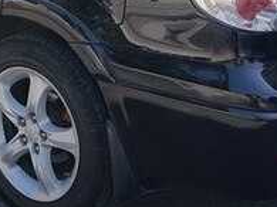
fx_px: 704
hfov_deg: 21.1
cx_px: -30
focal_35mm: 88
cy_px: -39
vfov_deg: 16.1
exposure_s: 1/1508
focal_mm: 4.2
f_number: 1.7
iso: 40
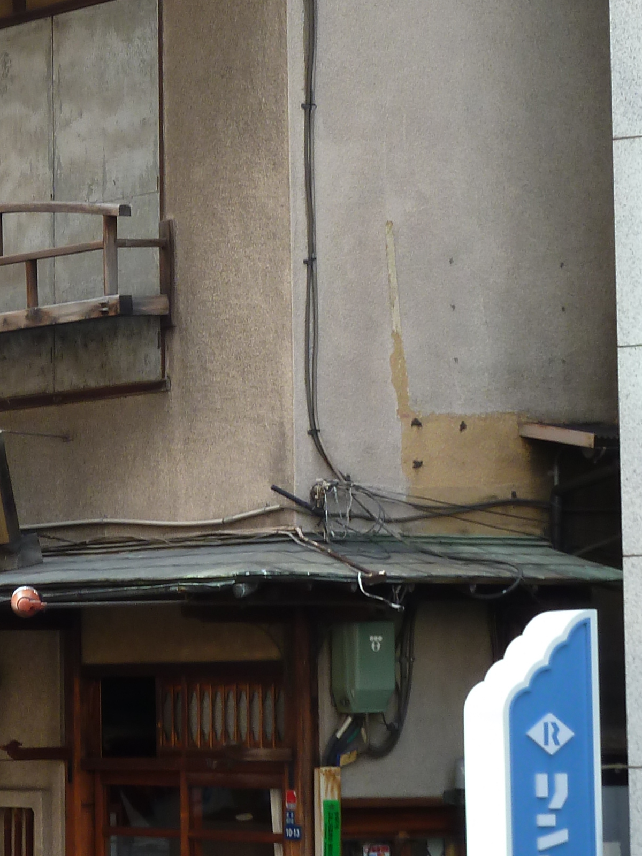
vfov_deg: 10.1
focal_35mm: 195
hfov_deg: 7.6
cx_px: 39
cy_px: 277
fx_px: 4822
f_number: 4.2
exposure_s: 1/50
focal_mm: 12.8
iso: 80
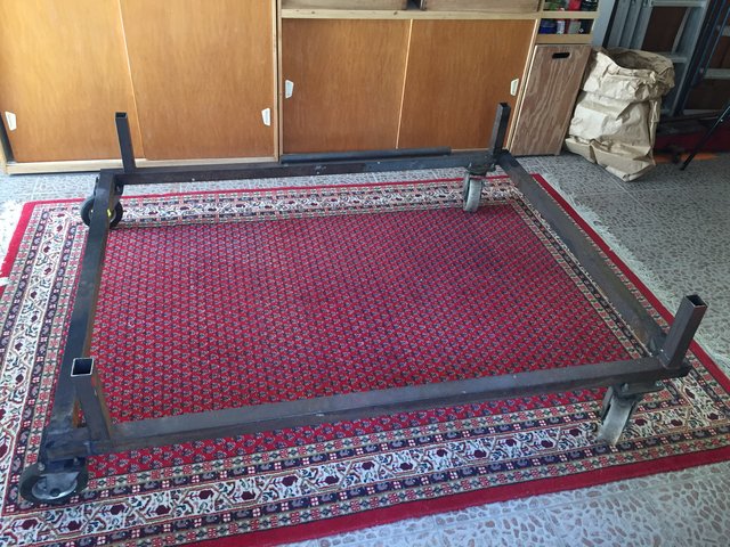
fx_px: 612
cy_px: 274
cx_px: 365
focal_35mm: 29
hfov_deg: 61.7
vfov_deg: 48.2
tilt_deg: -38.0
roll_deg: -3.3
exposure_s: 1/33
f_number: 2.2
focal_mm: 4.15
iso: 160
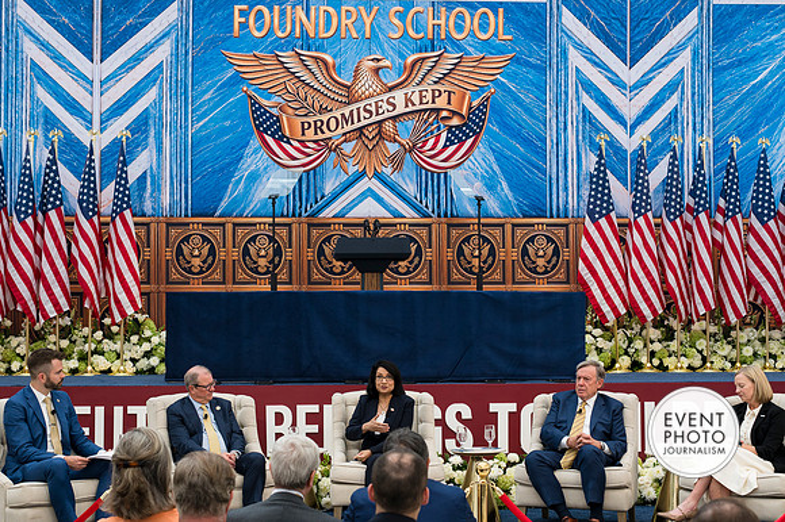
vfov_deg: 26.0
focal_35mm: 52
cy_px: 261
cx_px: 392
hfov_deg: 38.2
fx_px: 1133
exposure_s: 1/250
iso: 280
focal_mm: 35
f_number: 3.5
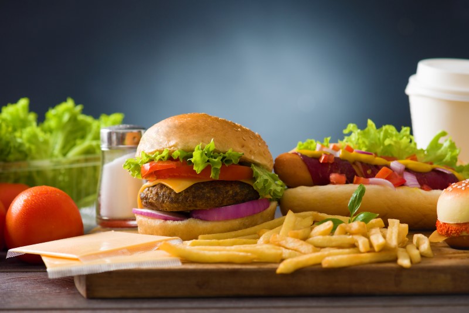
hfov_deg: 19.4
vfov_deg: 13.1
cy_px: 156
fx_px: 1368
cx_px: 234
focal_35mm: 105
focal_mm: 105
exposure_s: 1/60
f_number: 6.3
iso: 200
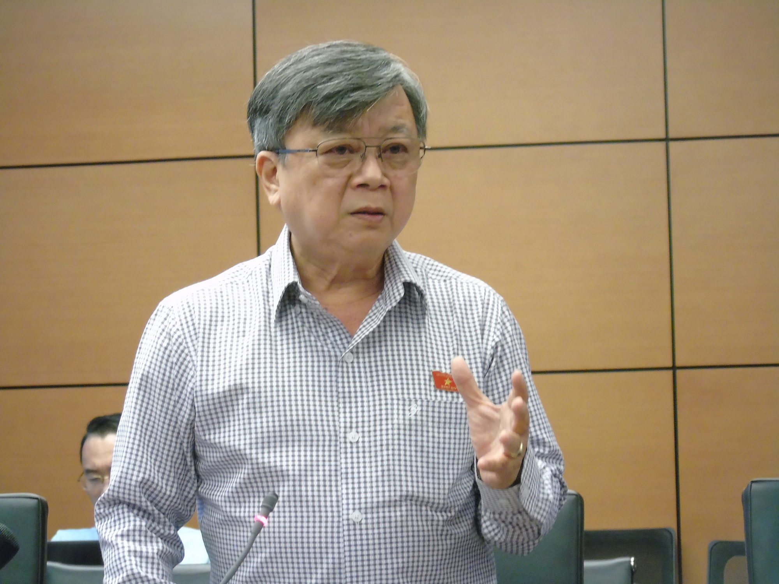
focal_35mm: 142
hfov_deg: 13.9
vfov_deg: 10.4
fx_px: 3196
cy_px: 292
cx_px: 390
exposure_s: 1/40
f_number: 4.7
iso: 800
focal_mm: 25
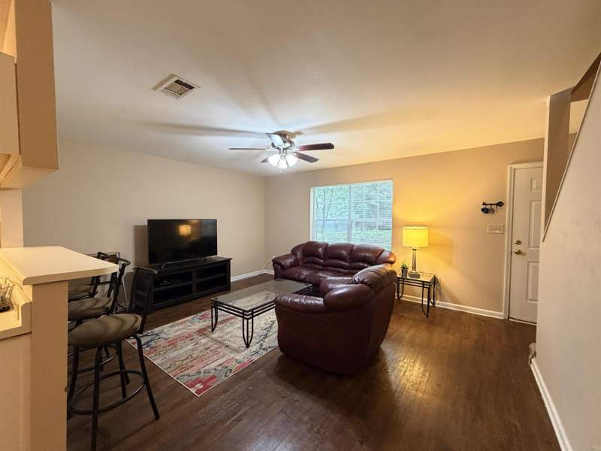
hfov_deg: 102.1
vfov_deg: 85.7
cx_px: 300
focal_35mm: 14
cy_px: 226
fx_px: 243
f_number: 2.2
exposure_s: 1/60
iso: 500
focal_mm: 2.22
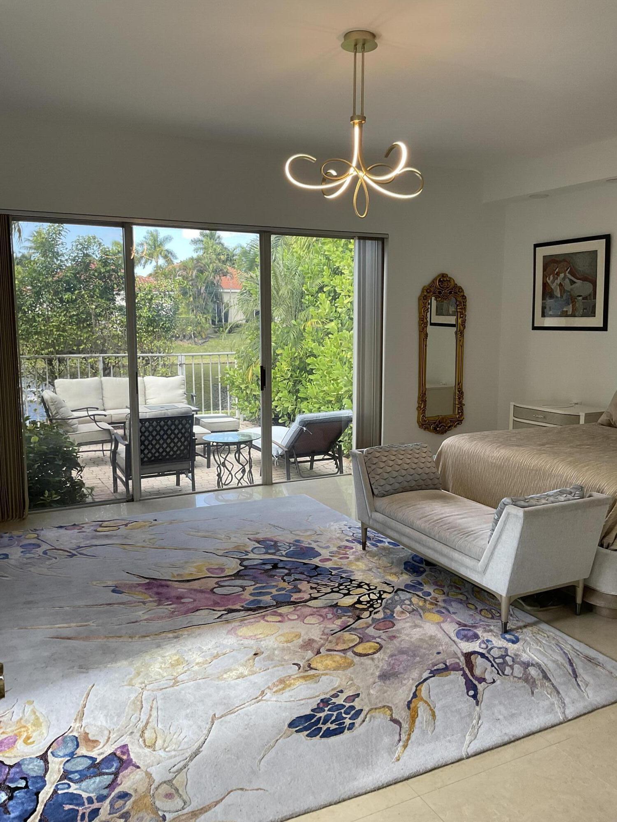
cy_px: 411
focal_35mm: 29
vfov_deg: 61.7
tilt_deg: -7.9
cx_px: 308
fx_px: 689
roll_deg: -0.3
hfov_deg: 48.2
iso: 40
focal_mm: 3
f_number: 1.8
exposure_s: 1/120
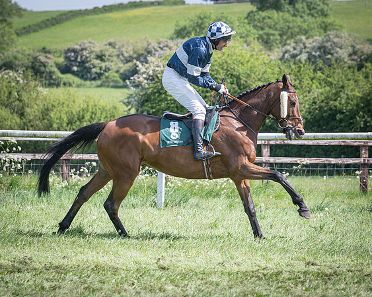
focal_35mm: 207
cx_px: 174
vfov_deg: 7.5
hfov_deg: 9.3
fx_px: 2283
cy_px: 148
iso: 400
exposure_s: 1/1600
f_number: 4.5
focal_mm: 120
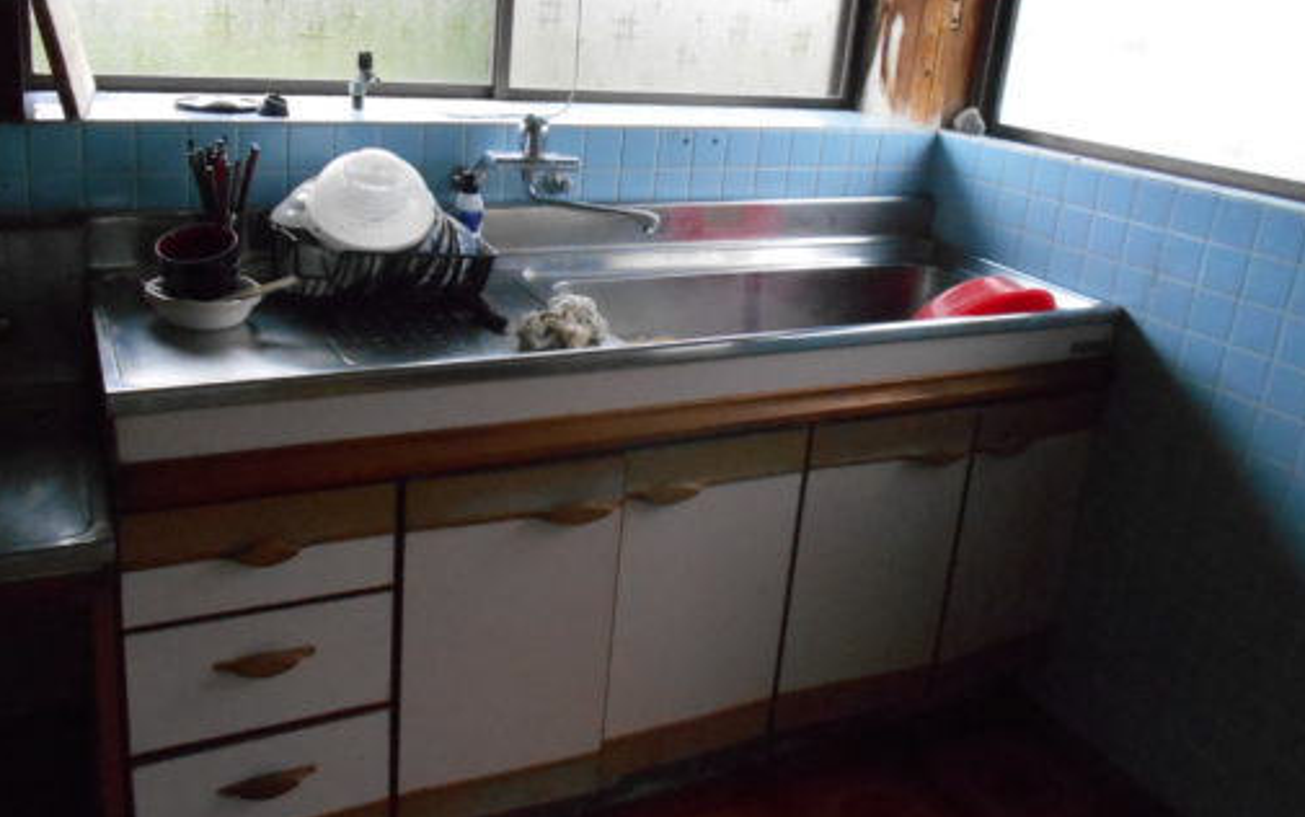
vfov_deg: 41.5
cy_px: 301
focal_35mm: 30
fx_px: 1067
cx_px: 620
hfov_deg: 62.8
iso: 800
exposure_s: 1/640
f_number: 3.2
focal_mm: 4.6
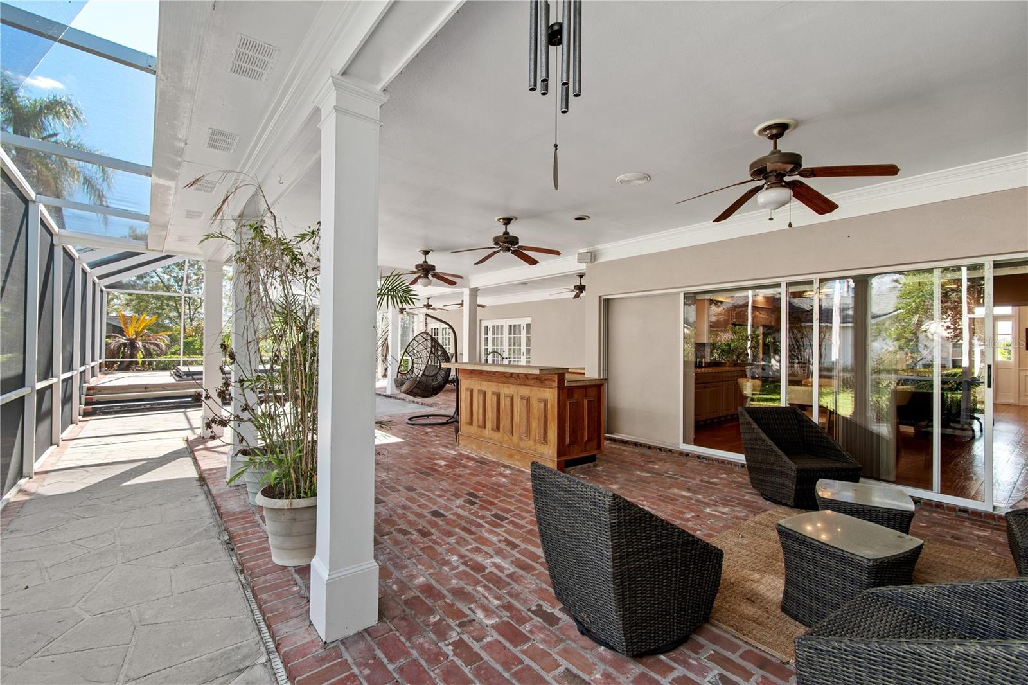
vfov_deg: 77.3
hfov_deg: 100.4
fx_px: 428
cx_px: 514
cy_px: 342
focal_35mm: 15
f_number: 7.1
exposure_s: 1/10
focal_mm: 10
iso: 100
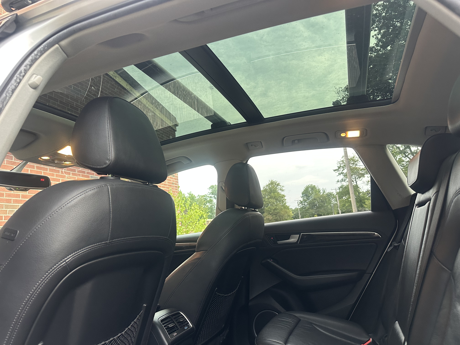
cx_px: 230
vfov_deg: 56.8
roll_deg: +3.3
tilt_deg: +9.9
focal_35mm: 24
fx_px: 319
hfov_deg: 71.6
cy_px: 172
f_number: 1.78
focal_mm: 6.86
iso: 250
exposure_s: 1/78
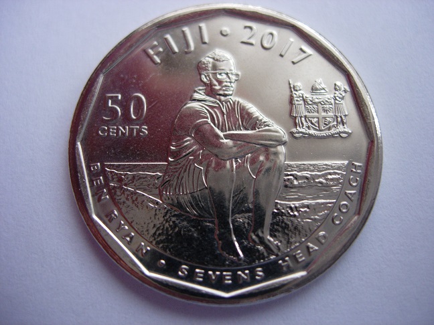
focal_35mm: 38
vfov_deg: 37.7
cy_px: 162
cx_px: 217
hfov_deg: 49.0
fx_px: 476
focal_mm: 7.8
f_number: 2.8
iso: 97
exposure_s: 1/32
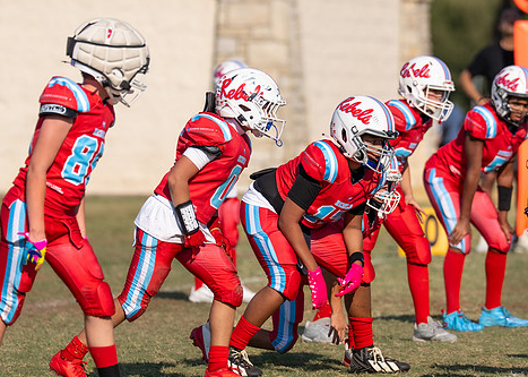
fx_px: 6909
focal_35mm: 461
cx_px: 357
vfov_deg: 3.1
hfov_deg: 4.4
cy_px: 174
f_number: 3.2
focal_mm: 200
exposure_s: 1/3200
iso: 100
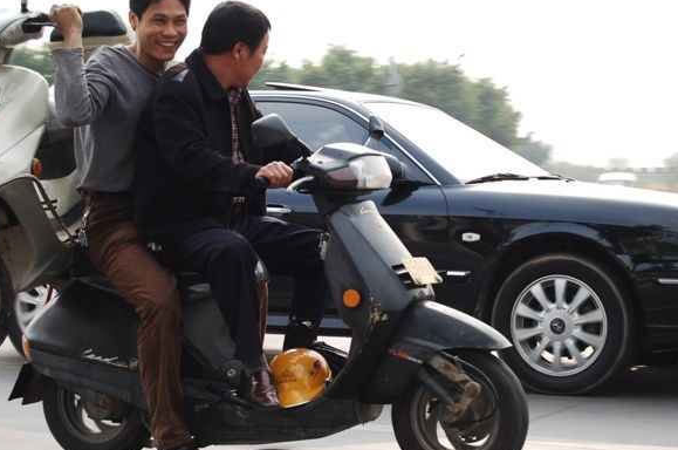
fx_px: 1608
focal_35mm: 86
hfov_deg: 23.8
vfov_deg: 15.9
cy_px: 223
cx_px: 338
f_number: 6.3
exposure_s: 1/160
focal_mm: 55
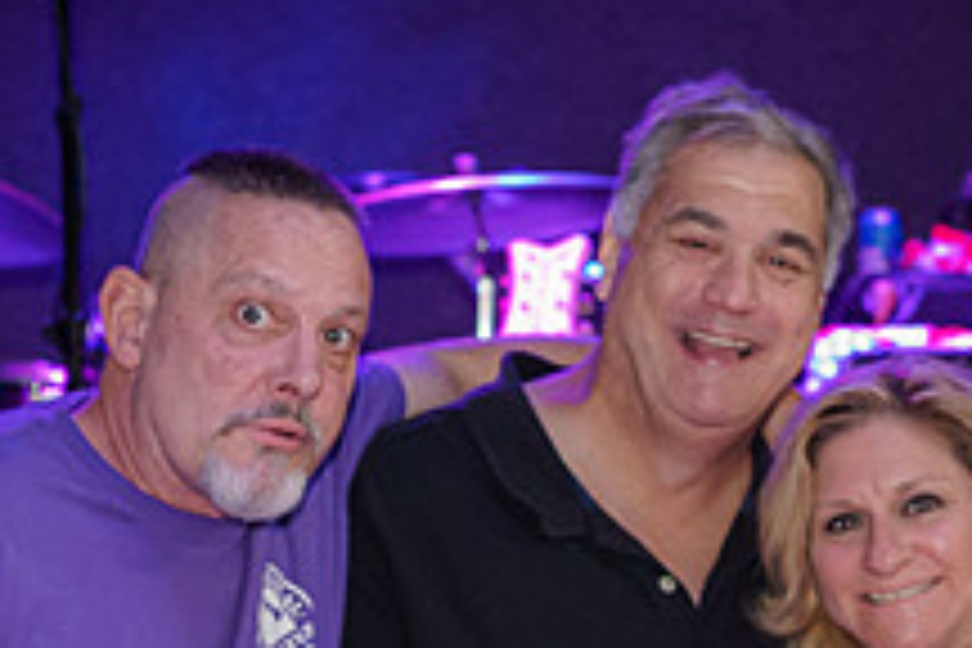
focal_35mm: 148
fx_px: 3996
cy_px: 776
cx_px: 940
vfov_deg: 9.2
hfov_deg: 13.7
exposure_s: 1/60
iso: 3200
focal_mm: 55
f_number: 4
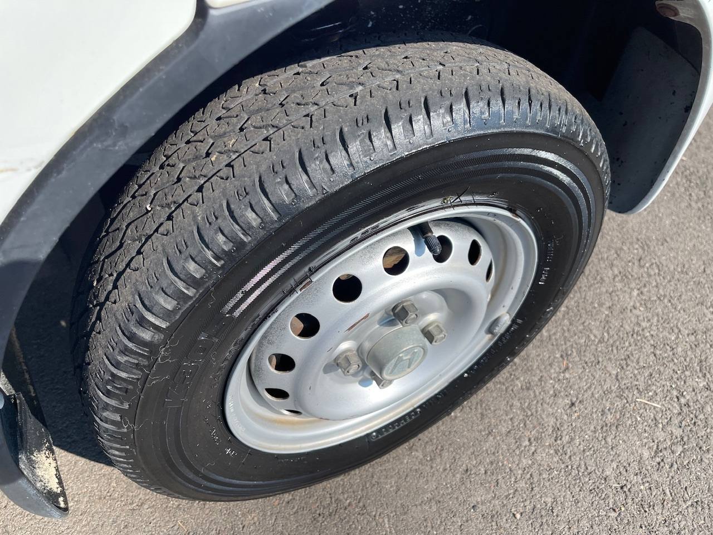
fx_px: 515
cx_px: 356
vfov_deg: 54.9
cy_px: 268
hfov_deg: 69.4
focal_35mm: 25
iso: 32
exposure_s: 1/1689
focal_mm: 5.1
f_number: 1.6
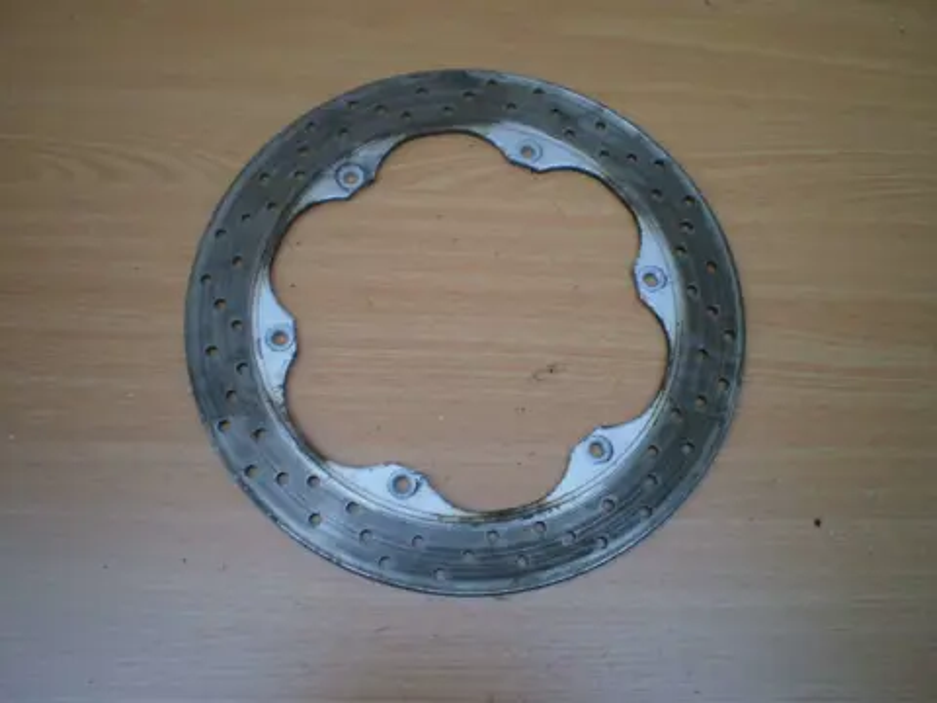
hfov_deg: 51.4
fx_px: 974
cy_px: 352
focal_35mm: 36
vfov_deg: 39.7
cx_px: 468
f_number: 3.1
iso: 80
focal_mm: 6.3
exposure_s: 1/30
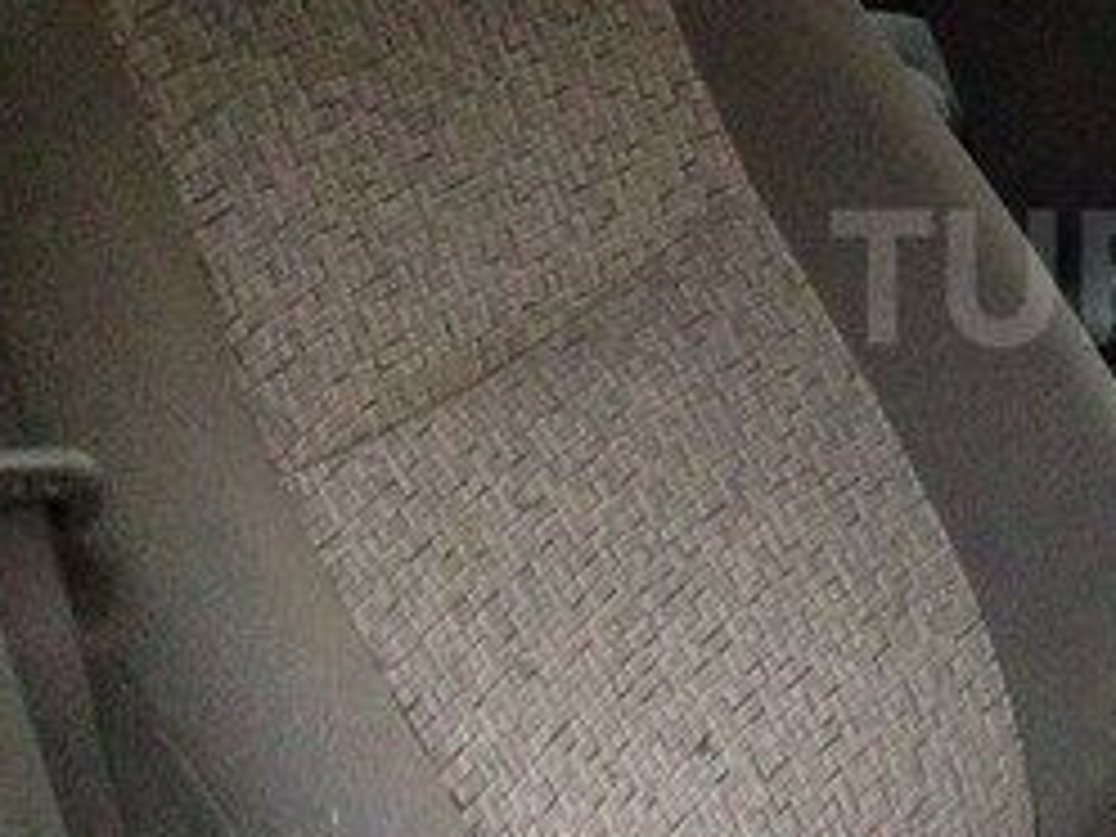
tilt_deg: -24.5
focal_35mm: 93
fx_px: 2998
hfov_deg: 20.0
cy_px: 277
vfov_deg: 15.9
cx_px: 1292
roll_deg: -4.5
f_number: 2.4
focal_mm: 4.28
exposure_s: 1/15
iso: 640
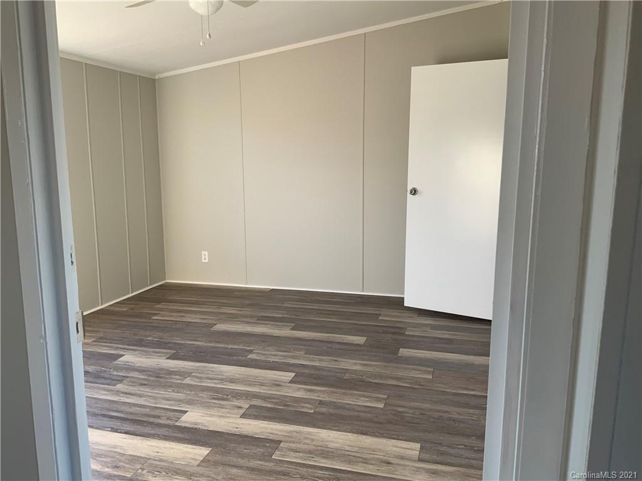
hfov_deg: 61.7
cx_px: 321
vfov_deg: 48.2
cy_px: 240
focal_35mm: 29
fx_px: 538
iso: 40
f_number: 1.8
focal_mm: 3
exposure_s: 1/120
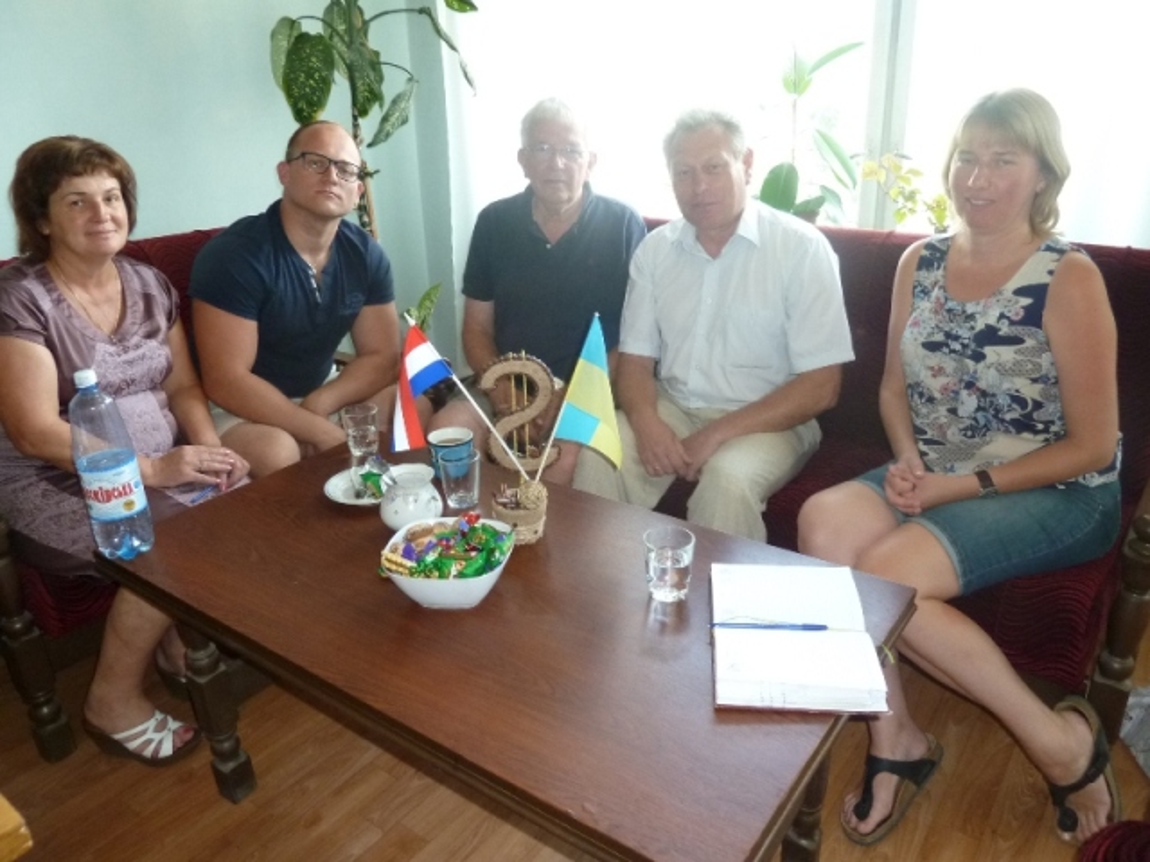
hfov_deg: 69.4
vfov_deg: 54.9
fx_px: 831
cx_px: 575
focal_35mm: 25
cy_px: 431
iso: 320
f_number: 3.3
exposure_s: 1/30
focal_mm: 4.1
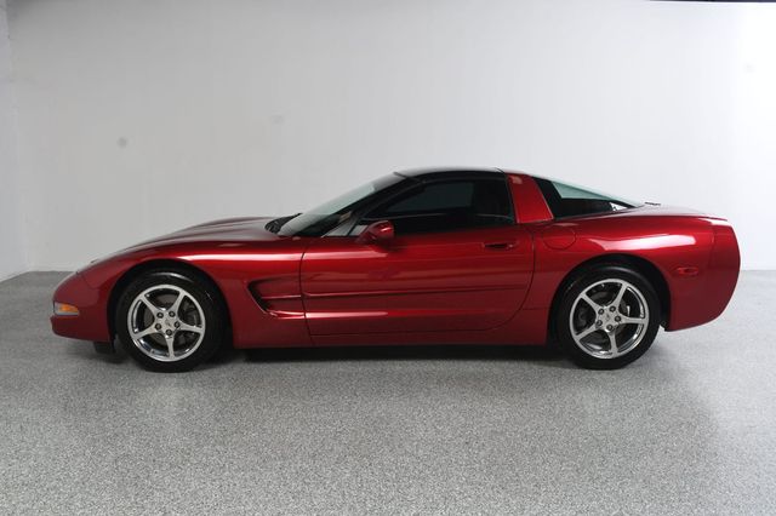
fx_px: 646
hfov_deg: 62.0
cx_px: 388
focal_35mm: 30
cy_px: 258
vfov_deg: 43.6
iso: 100
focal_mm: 20
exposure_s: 1/160
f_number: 9
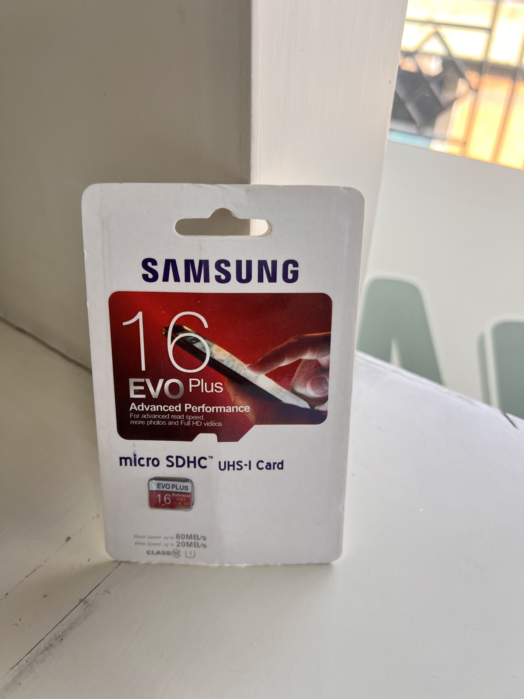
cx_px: 262
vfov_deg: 67.3
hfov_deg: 53.1
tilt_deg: -36.0
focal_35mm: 26
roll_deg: -0.5
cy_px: 350
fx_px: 525
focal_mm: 5.7
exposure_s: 1/219
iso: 40
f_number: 1.5
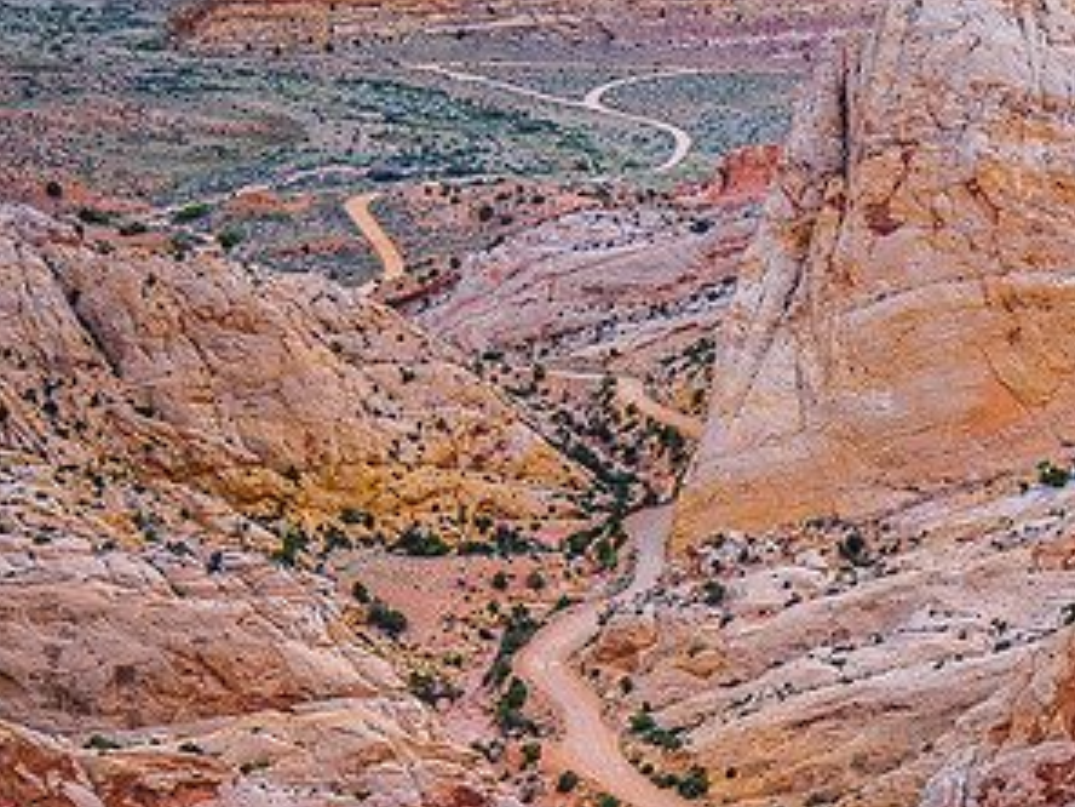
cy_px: 731
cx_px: 1146
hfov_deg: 23.4
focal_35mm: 79
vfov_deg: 18.4
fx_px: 2453
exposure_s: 1/10
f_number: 16
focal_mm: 24
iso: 200
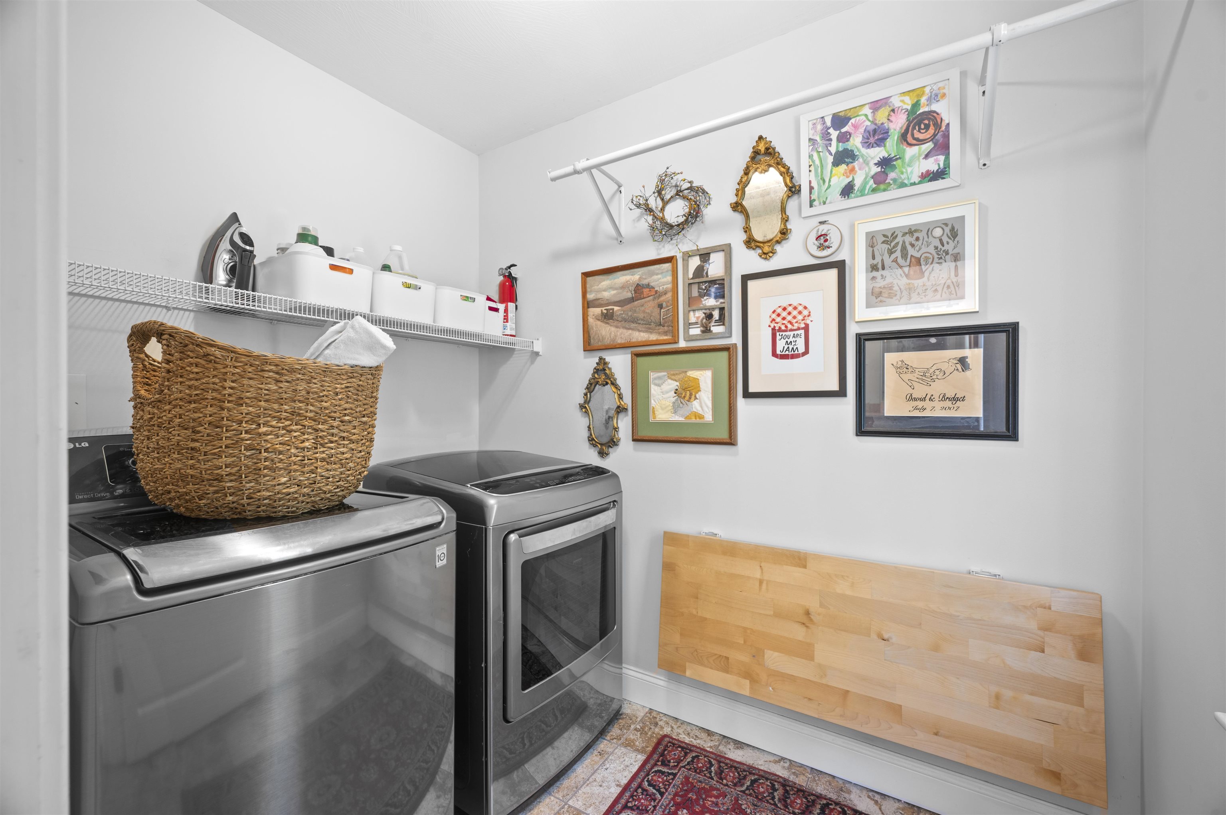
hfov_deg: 102.3
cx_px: 613
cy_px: 408
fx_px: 493
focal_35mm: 14
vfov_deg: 79.1
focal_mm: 14.5
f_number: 7.1
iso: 250
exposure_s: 3
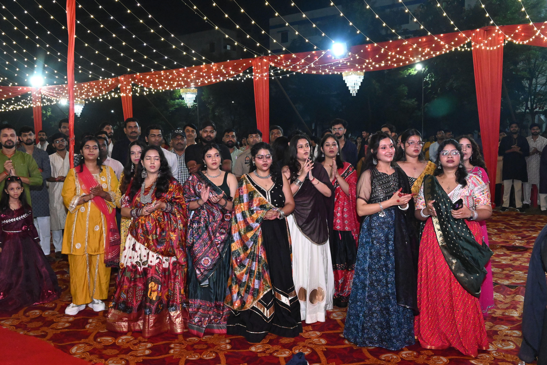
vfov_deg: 40.0
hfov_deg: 57.2
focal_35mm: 33
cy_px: 182
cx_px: 274
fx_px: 501
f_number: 7.1
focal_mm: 22
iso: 6400
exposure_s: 1/125
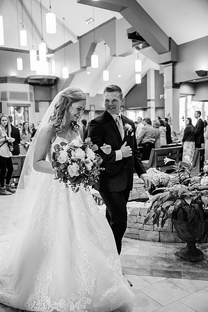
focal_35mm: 35
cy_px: 156
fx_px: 304
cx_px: 104
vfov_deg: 54.5
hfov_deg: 37.8
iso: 1000
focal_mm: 35
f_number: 2.8
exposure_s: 1/250
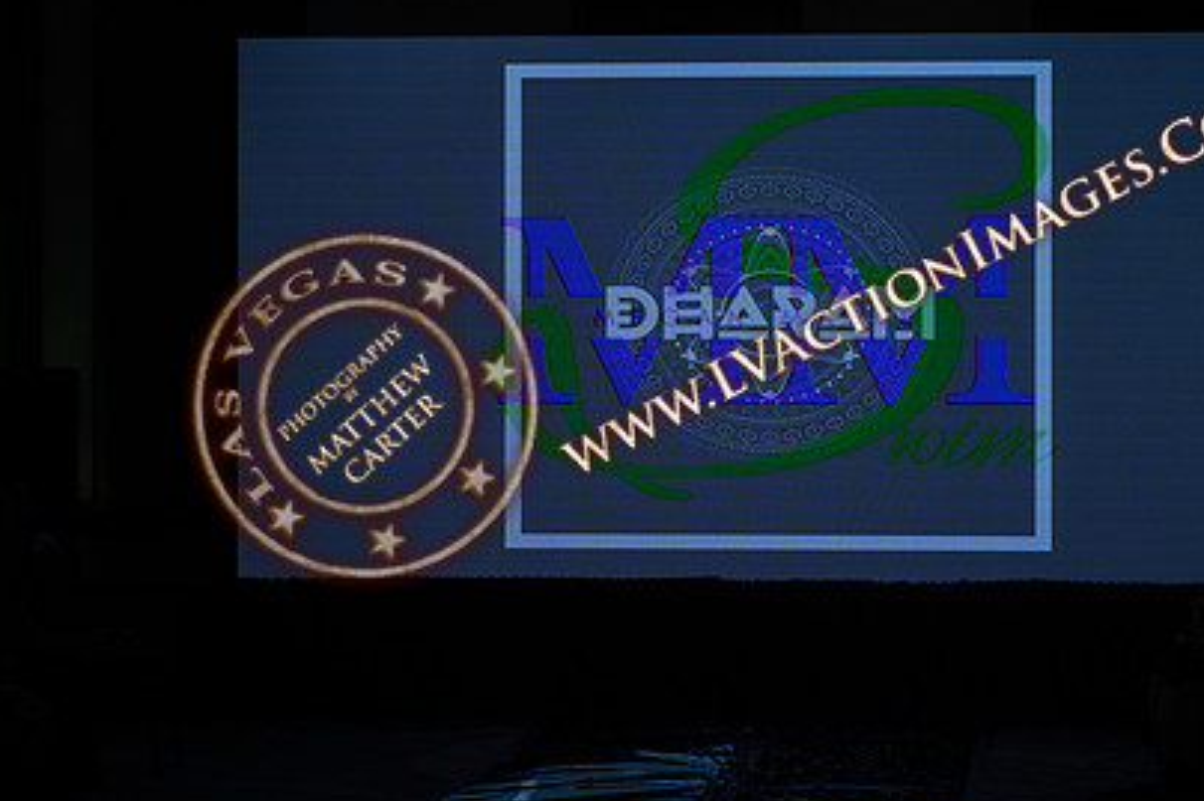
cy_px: 320
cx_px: 742
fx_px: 3443
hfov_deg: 19.8
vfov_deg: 13.3
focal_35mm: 103
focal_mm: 70
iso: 100
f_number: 4
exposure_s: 1/200
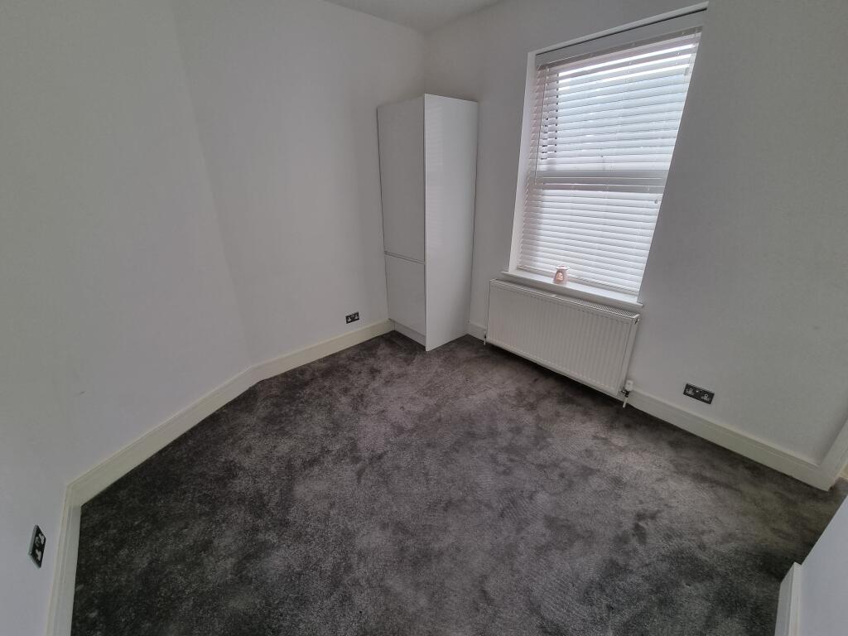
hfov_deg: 106.2
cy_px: 318
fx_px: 318
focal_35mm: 13
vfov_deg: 89.9
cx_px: 424
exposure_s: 1/348
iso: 50
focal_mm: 2.2
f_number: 2.2
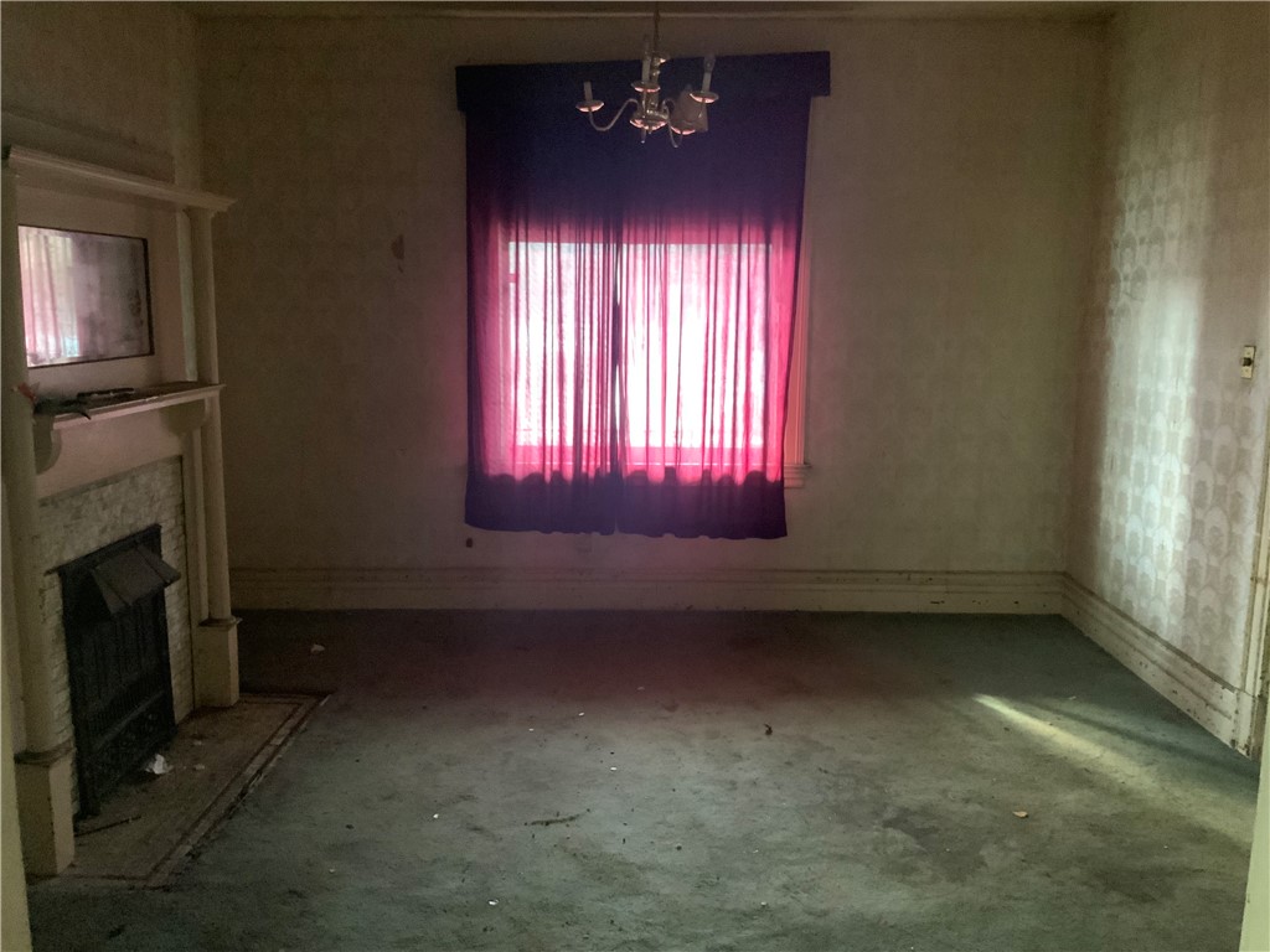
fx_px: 1064
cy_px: 476
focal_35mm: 29
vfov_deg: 48.2
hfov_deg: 61.7
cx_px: 635
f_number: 1.8
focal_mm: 3
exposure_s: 1/30
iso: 500
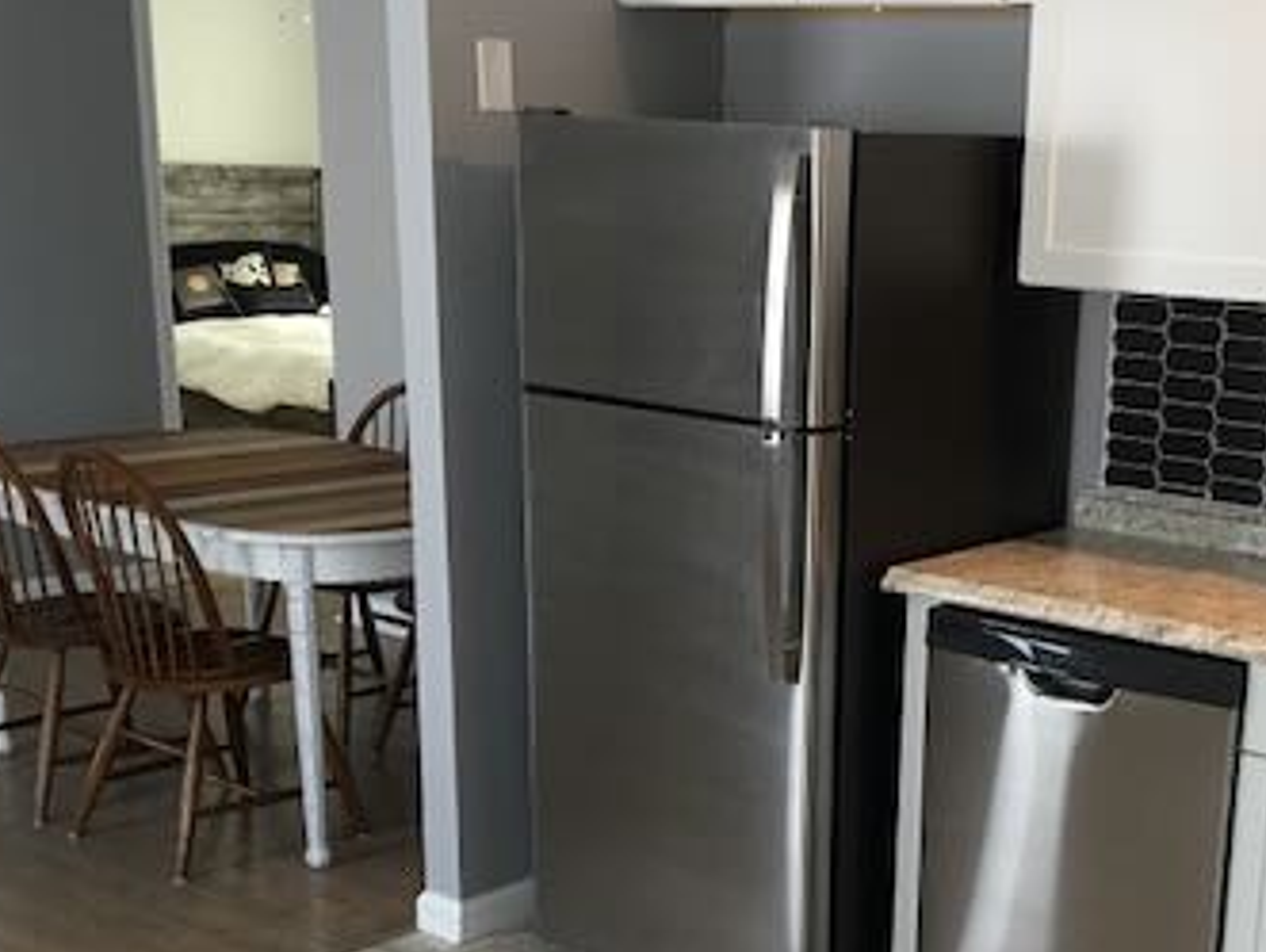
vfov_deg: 25.4
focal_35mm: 56
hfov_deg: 33.7
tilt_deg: -18.5
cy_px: 837
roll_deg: -2.5
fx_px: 2050
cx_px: 922
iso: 50
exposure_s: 1/15
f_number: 2.2
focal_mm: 4.15
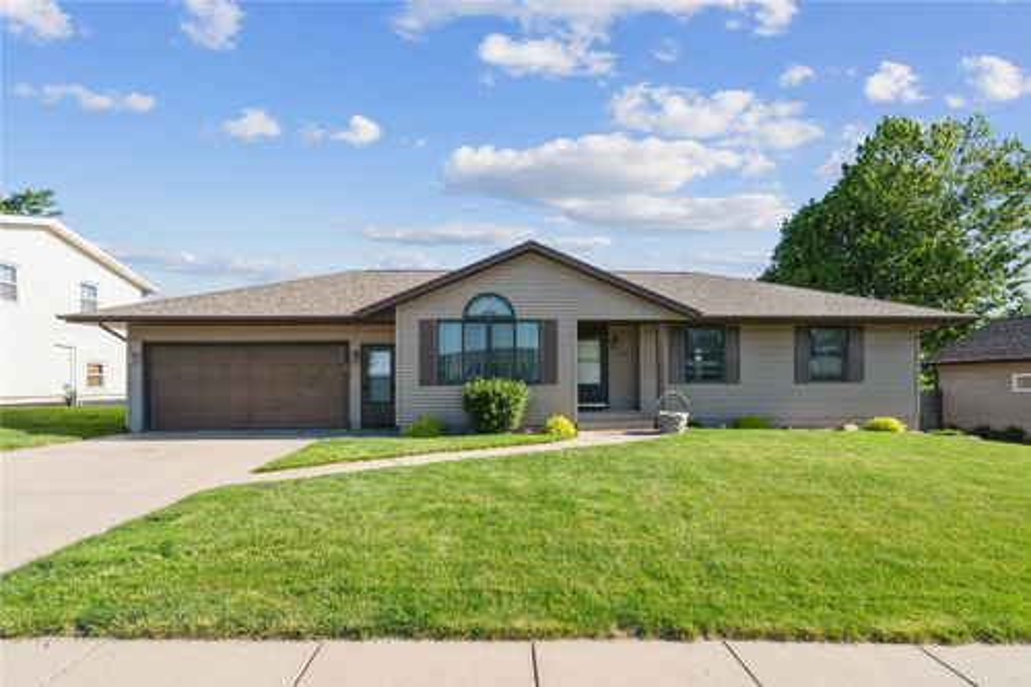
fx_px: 515
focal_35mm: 18
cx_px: 516
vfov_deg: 67.3
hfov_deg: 90.0
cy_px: 344
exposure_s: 1/1000
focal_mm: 18
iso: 400
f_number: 8
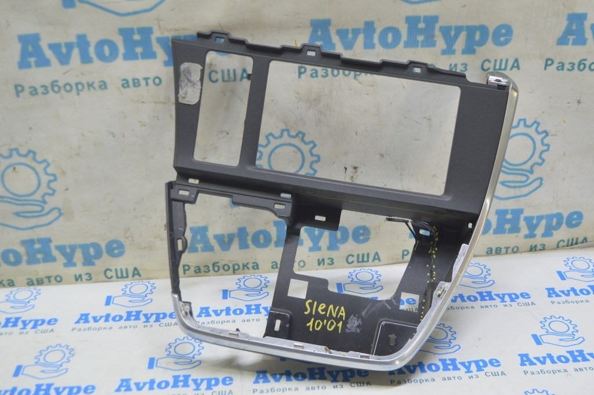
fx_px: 692
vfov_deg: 31.8
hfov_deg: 46.4
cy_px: 198
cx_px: 297
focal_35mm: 42
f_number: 5.6
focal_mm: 28
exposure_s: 1/20
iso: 400
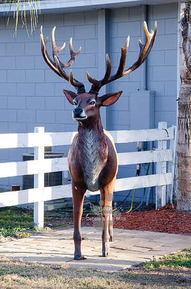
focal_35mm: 117
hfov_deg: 11.7
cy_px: 144
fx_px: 935
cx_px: 96
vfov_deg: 17.5
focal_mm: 78
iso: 320
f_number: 8
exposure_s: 1/100
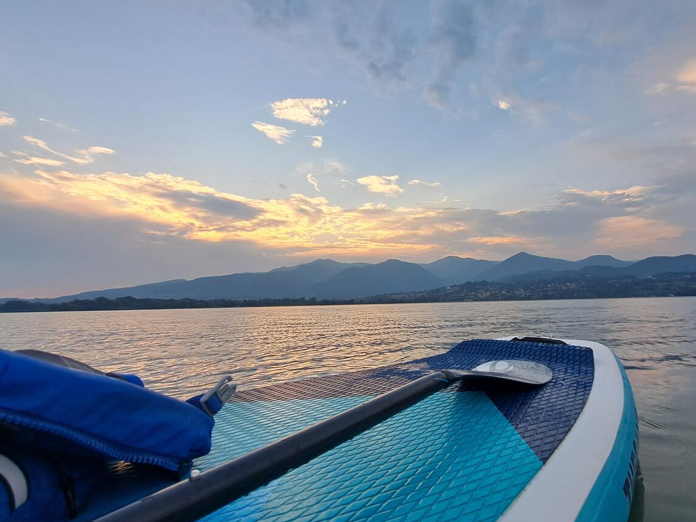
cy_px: 267
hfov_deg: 90.4
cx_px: 397
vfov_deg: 74.7
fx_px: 342
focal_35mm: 17
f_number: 2.2
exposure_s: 1/365
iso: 50
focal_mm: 1.74
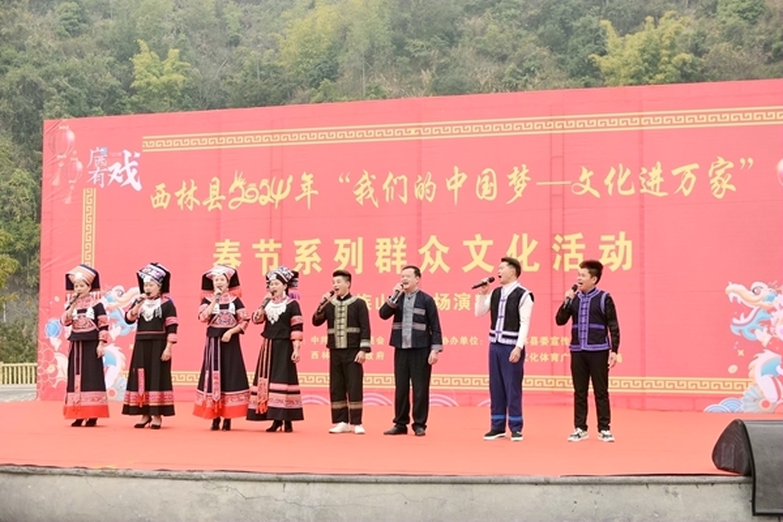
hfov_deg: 39.6
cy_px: 261
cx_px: 392
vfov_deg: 27.0
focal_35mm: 50
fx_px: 1087
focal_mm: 50
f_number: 3.5
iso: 800
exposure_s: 1/2000
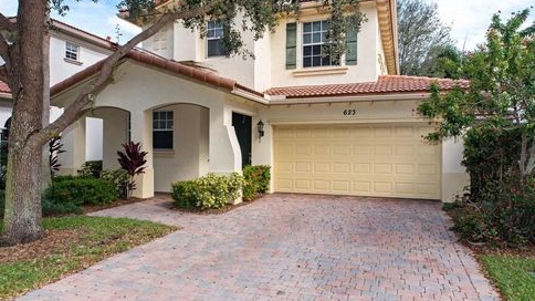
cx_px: 273
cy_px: 154
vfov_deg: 44.4
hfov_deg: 71.9
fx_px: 369
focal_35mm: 26
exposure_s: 1/100
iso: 200
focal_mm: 24
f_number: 11
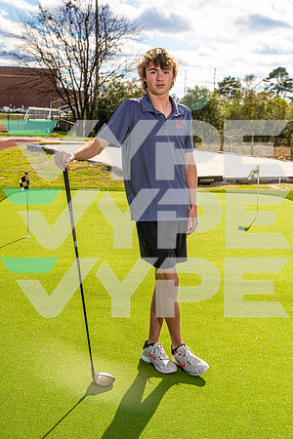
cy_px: 220
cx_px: 146
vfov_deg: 37.5
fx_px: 647
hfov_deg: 25.5
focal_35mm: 53
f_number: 6.3
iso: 100
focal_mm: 53
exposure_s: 1/250
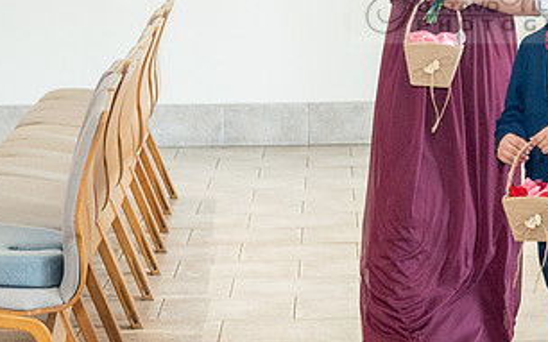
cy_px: -18
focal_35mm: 172
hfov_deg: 12.2
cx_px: 332
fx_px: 2568
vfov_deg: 7.6
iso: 2000
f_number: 4
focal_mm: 49
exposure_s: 1/200
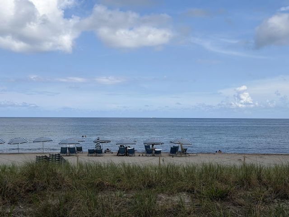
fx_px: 401
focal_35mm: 48
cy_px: 108
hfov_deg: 39.7
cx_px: 144
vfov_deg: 30.3
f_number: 1.78
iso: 64
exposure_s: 1/6536
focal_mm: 6.76
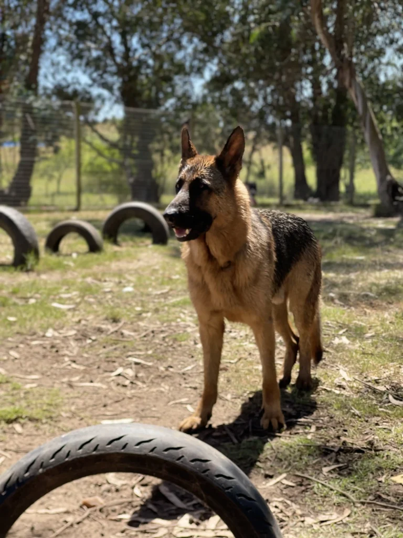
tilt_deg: -7.7
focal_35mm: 64
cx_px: 202
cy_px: 269
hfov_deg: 22.9
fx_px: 993
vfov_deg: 30.3
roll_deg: -1.2
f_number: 2.2
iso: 32
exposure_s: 1/501
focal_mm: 7.5
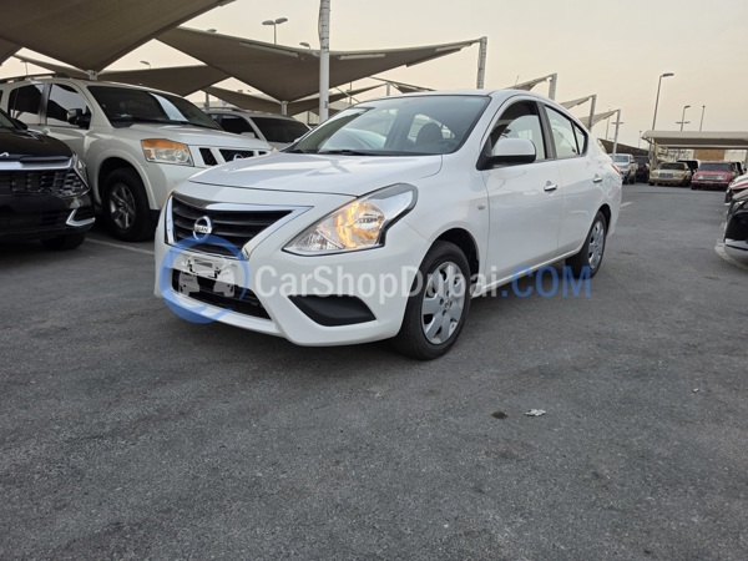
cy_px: 280
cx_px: 374
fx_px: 497
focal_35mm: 23
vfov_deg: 58.9
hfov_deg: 73.9
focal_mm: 6.5
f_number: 1.4
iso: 50
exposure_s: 1/180
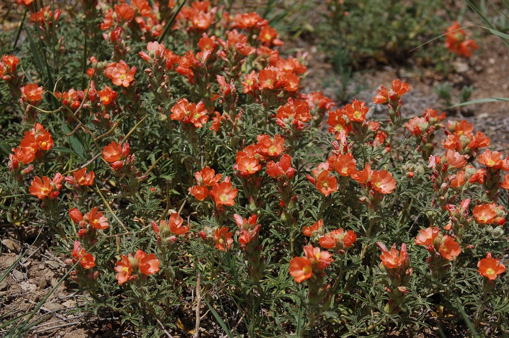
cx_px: 254
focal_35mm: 120
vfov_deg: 11.4
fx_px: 1694
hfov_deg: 17.1
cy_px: 169
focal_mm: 80
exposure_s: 1/1000
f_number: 8
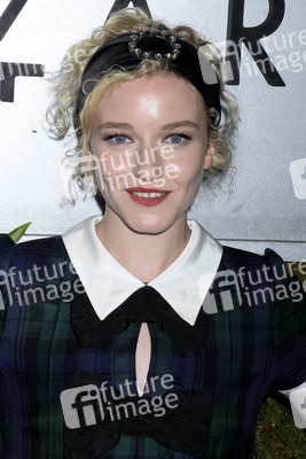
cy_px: 230
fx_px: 1720
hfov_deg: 10.2
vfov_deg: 15.2
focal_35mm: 135
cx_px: 153
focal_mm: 135
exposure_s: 1/250
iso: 500
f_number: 10
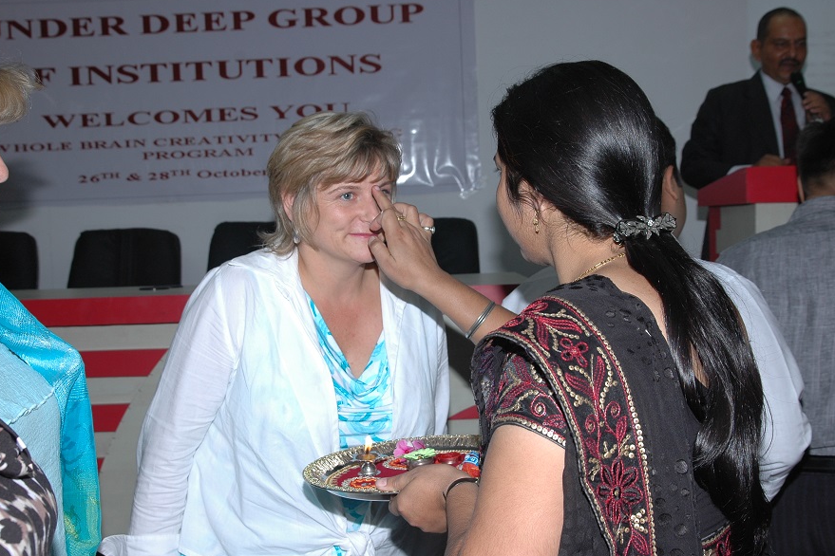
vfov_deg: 30.2
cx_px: 413
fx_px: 1032
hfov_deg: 44.0
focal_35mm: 45
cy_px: 277
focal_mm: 29
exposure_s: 1/125
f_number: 6.3
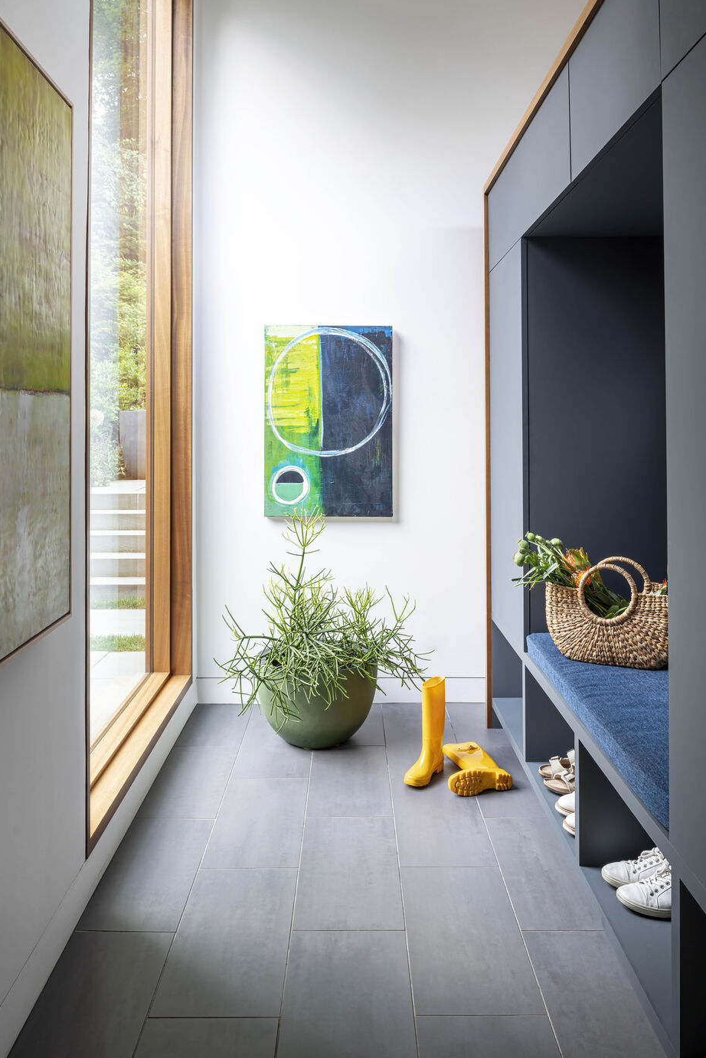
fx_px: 735
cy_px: 531
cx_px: 352
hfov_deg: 51.3
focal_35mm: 25
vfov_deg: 71.5
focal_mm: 24
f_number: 9.5
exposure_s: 1/6
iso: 125
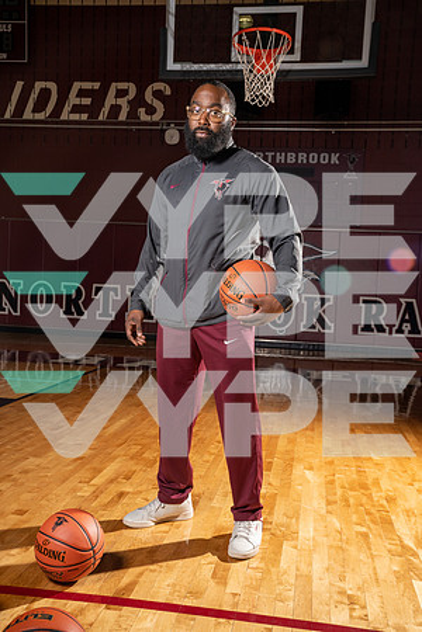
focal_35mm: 37
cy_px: 316
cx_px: 211
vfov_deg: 51.9
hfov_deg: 35.9
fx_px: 651
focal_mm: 37
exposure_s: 1/250
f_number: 8
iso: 500
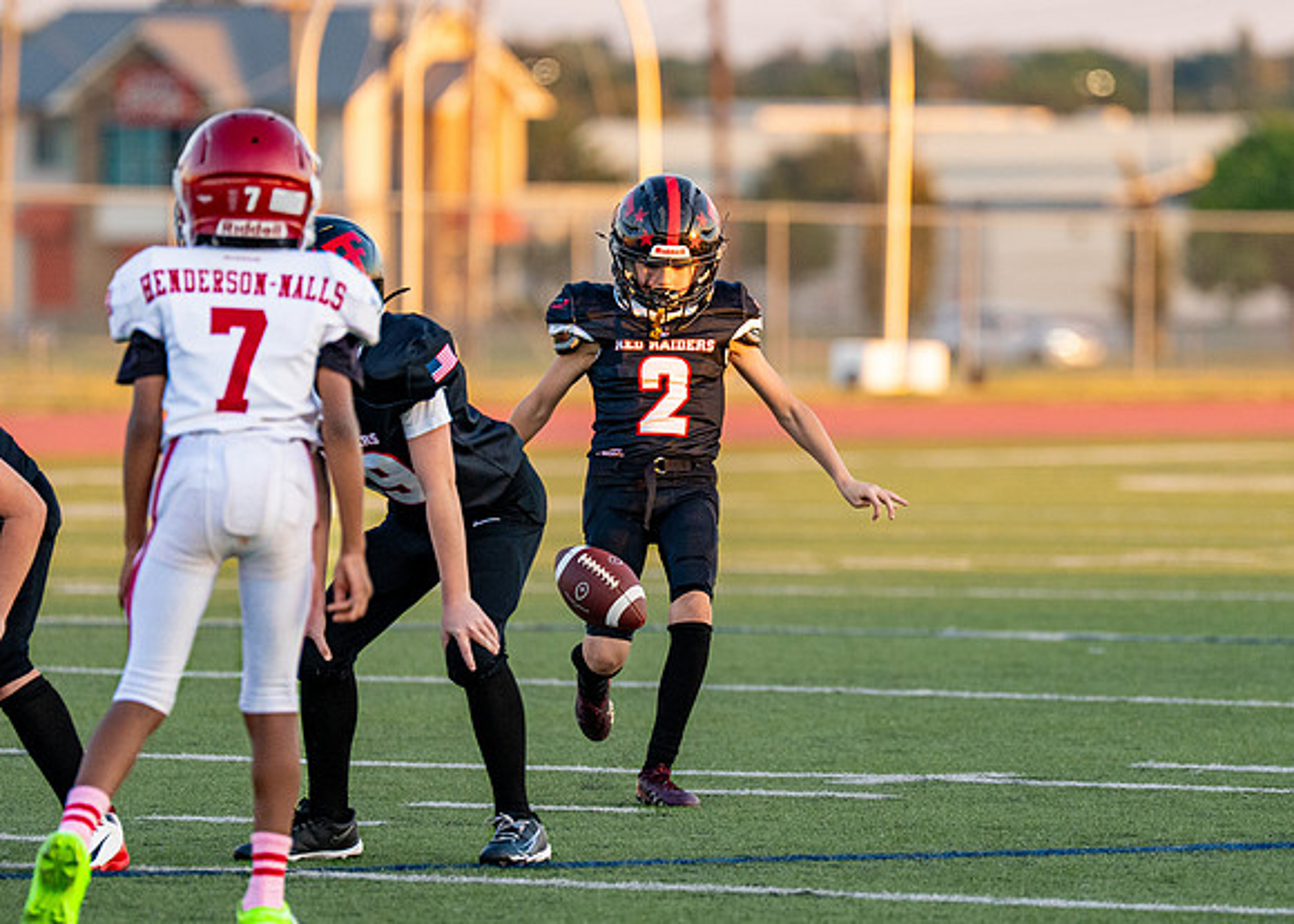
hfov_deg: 4.8
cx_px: 741
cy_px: 451
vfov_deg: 3.5
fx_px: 15307
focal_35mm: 417
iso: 800
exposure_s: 1/1250
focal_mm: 200
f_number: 2.8
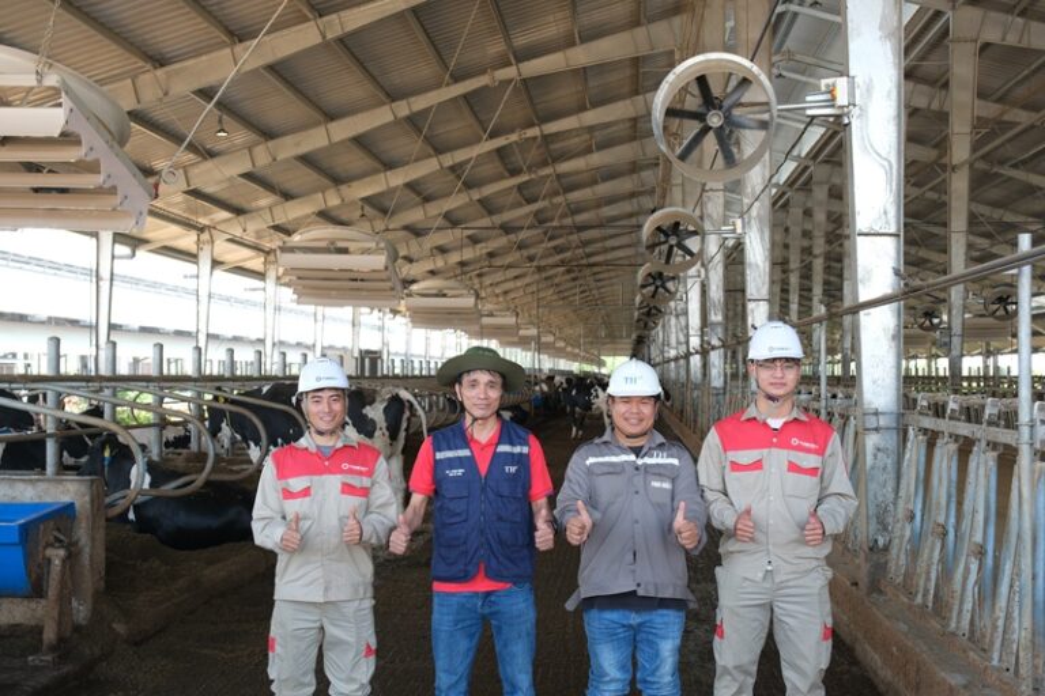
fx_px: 1161
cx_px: 522
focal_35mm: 40
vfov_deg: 33.4
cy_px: 348
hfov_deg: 48.5
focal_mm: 26.6
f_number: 4.5
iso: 200
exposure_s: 1/80
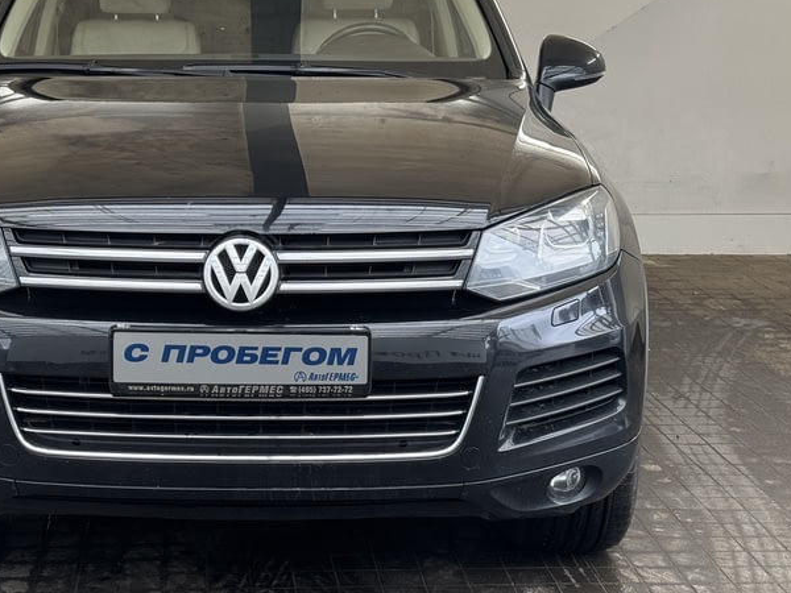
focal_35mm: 72
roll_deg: -0.6
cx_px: 240
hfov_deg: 26.8
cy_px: 194
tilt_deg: -9.2
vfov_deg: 20.4
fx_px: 1645
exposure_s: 1/129
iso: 50
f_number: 1.78
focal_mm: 6.76
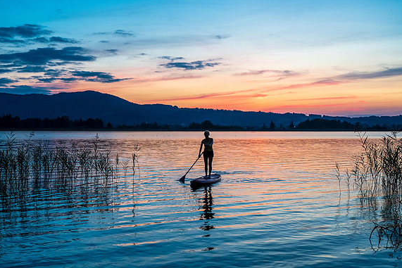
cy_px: 134
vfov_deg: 27.5
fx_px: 547
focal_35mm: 49
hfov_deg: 40.3
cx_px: 203
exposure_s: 1/125
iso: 2000
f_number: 5.6
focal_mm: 46
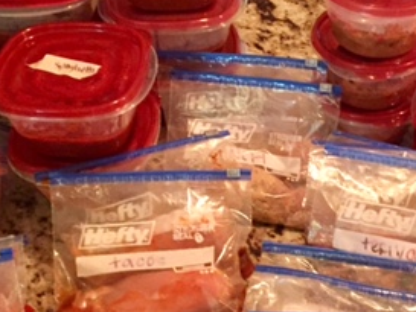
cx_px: 305
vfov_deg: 21.6
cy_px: 169
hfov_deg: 28.2
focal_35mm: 68
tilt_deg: -45.1
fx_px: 818
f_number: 2.2
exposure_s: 1/15
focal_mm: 4.15
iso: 250
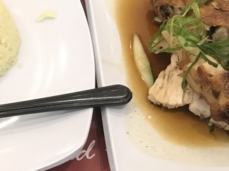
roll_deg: -1.1
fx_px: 582
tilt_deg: -42.1
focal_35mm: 88
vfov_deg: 16.3
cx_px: 50
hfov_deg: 22.0
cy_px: -13
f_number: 1.8
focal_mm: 3.99
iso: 100
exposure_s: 1/14
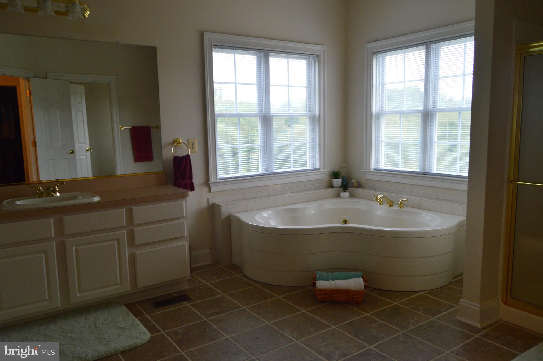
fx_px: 407
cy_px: 180
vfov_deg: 47.8
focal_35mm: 27
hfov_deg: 67.4
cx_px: 272
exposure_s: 1/60
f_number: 5
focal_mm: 18
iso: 800
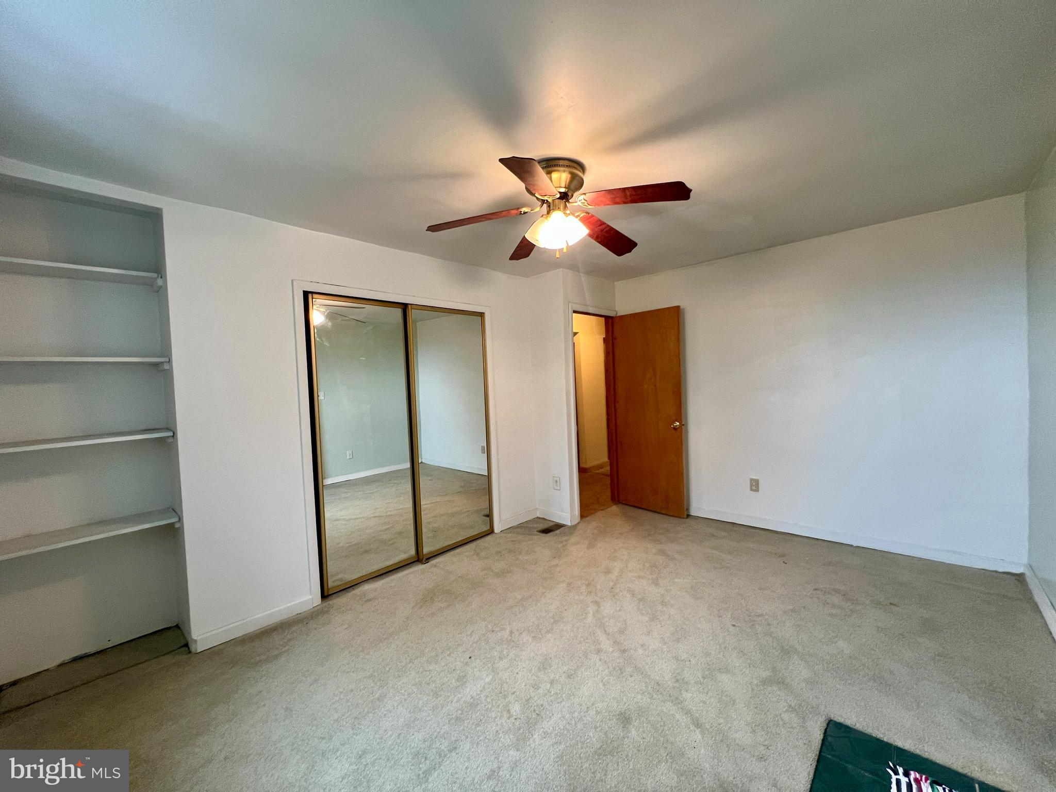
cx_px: 528
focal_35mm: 13
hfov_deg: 106.2
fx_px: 397
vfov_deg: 89.9
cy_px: 396
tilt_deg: -2.7
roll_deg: +2.3
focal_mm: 1.57
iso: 250
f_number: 1.8
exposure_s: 1/60
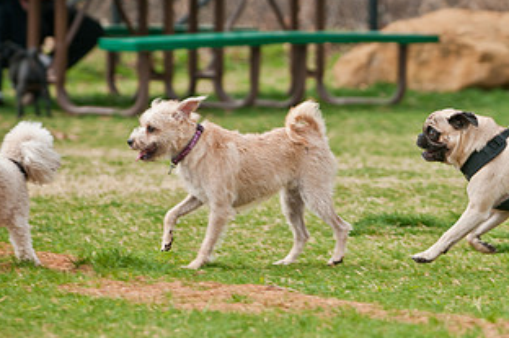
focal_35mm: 460
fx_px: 6493
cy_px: 254
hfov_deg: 4.5
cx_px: 465
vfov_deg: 3.0
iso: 200
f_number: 5
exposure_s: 1/500
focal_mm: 165
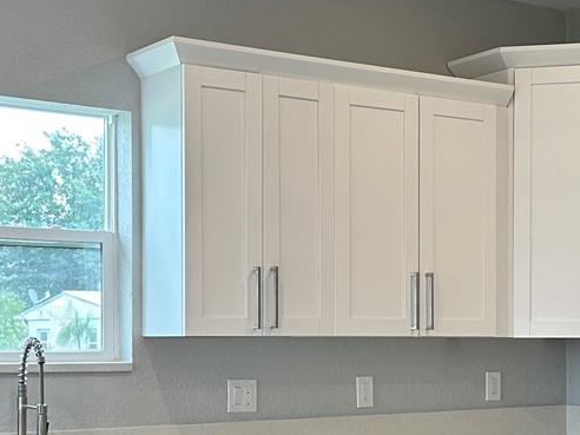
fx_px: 1307
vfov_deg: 18.7
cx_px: 348
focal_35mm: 78
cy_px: 337
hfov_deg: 25.0
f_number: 1.78
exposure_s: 1/120
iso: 100
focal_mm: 6.86
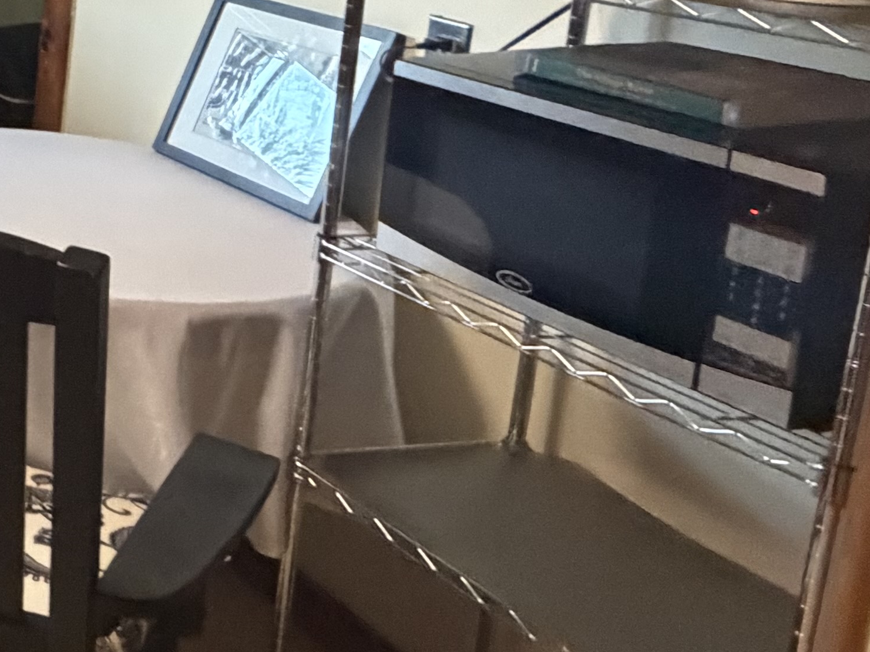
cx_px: -572
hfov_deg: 23.9
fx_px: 1357
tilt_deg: -10.3
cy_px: -5
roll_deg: -0.7
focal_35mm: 54
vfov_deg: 25.6
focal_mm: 2.22
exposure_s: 1/60
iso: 800
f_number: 2.2
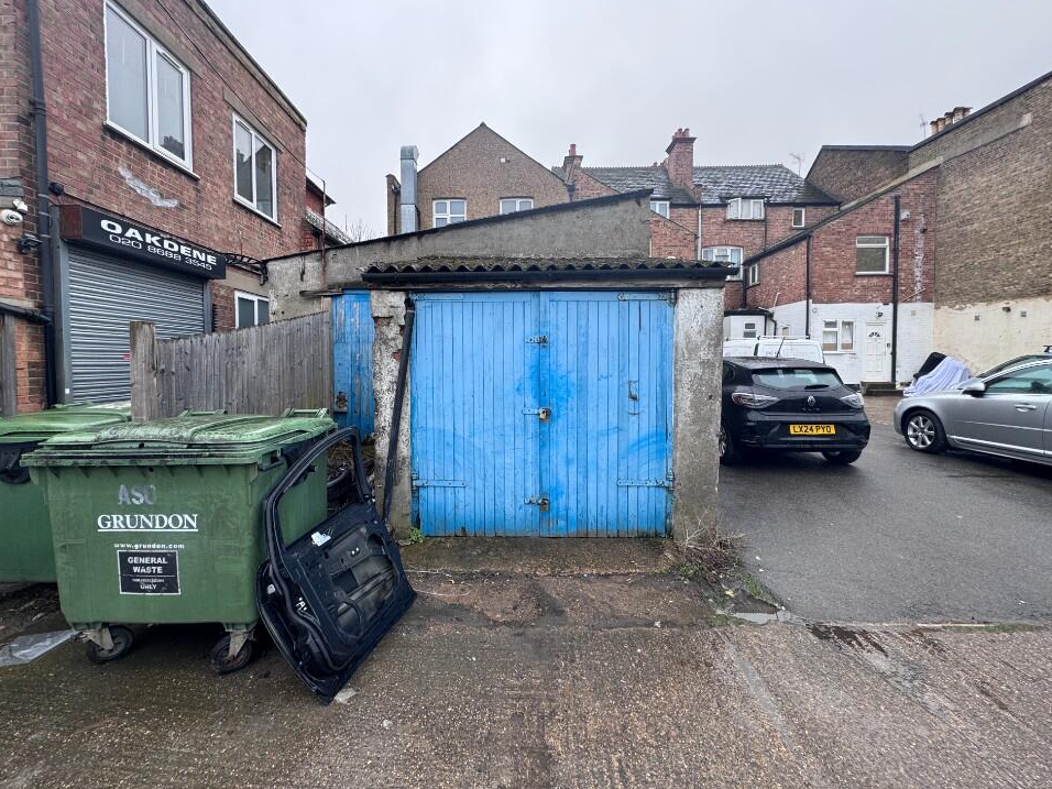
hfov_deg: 98.1
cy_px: 380
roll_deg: +0.1
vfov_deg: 81.7
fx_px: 456
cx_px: 505
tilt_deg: +0.1
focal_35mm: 15
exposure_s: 1/99
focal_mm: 2.22
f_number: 2.2
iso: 50
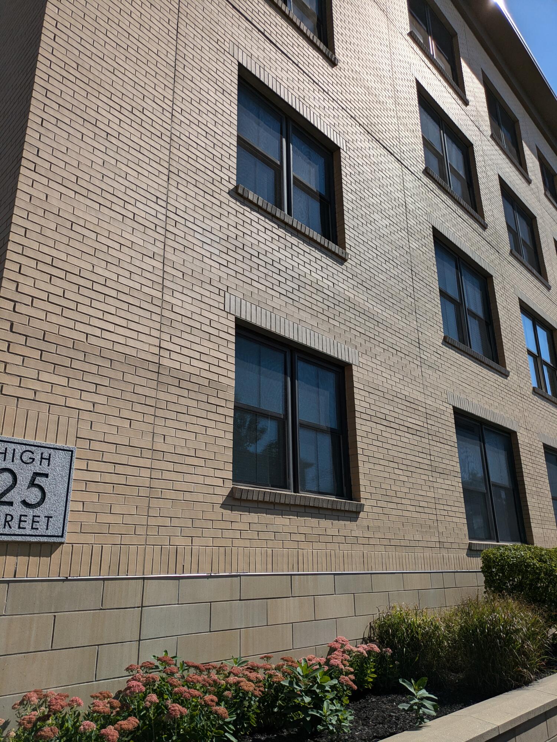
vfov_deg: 69.4
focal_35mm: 25
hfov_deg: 54.9
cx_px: 278
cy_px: 371
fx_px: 536
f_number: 1.89
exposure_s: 1/5464
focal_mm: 5.43
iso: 50
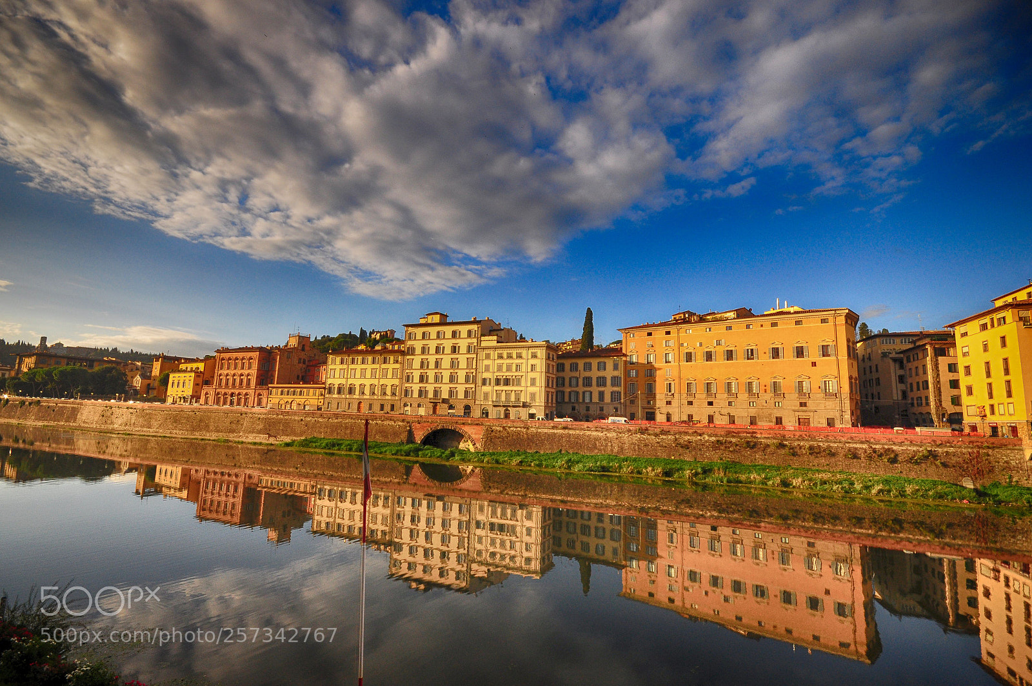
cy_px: 343
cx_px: 516
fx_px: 430
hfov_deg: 100.5
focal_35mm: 15
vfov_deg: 77.2
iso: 400
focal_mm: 10
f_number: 13
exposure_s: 1/500
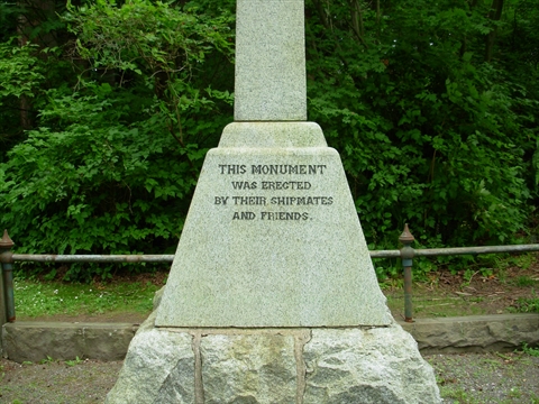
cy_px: 202
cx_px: 270
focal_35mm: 38
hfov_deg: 49.0
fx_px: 592
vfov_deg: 37.7
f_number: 2.9
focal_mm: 6.3
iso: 50
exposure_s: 1/140
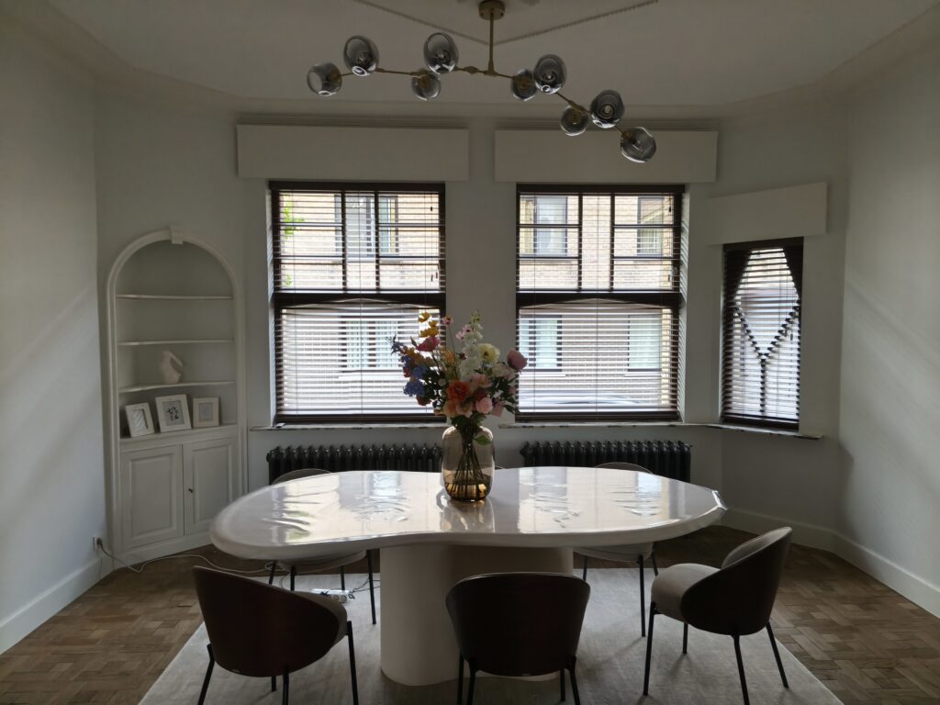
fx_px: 625
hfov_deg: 73.9
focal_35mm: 23
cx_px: 470
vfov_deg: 58.9
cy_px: 352
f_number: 1.7
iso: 640
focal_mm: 5.35
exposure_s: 1/30
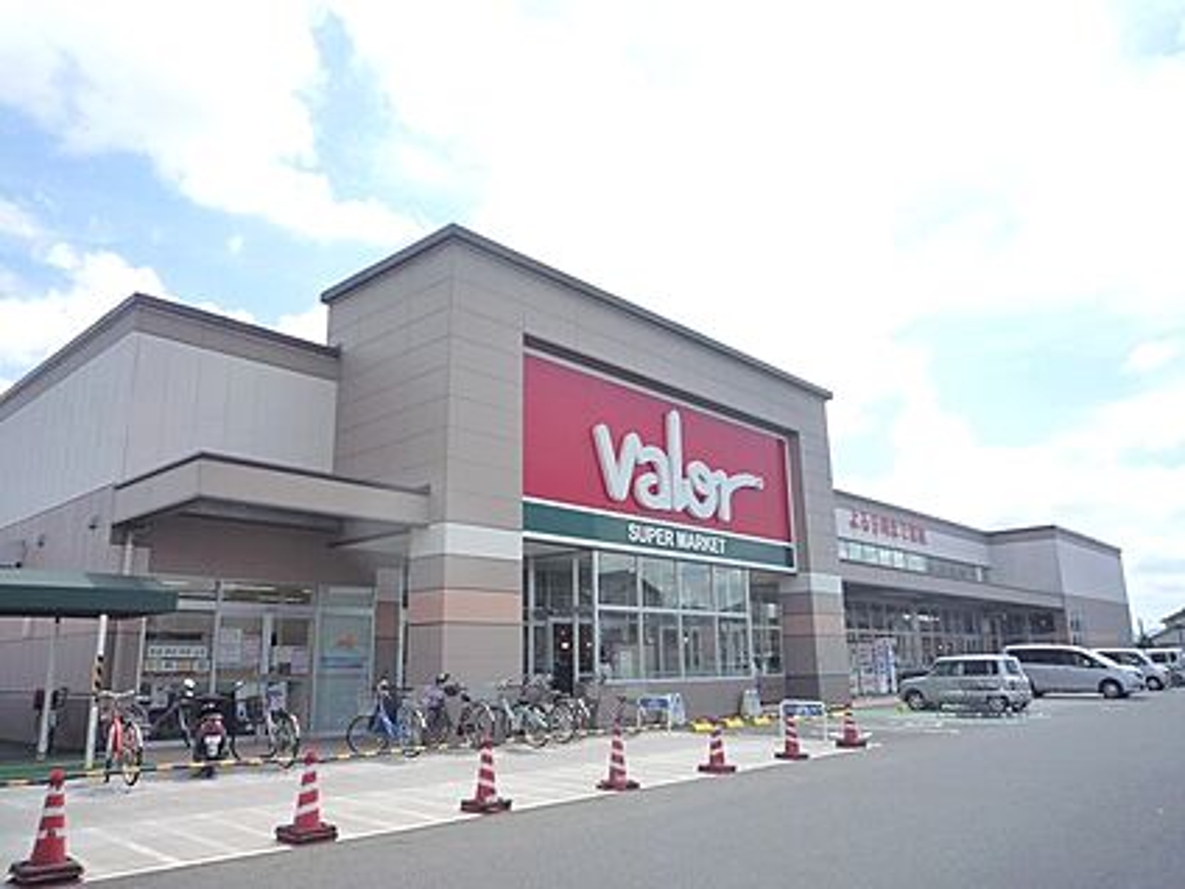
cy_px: 444
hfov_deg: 69.4
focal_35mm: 25
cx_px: 592
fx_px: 856
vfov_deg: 54.9
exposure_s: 1/800
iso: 160
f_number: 4
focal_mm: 4.4
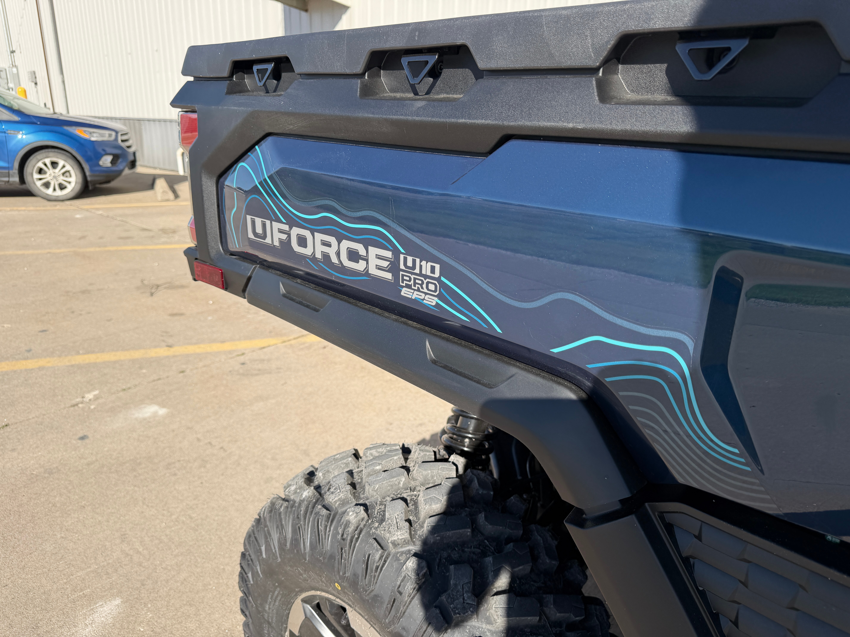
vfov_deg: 56.8
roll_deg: -2.8
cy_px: 318
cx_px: 425
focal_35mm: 24
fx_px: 589
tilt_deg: -19.6
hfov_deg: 71.6
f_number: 1.78
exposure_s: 1/2370
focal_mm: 6.76
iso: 80
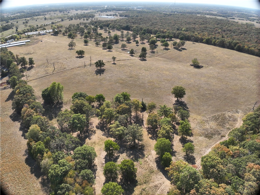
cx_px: 130
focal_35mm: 24
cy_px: 98
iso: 100
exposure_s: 1/2000
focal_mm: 12.29
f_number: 2.8
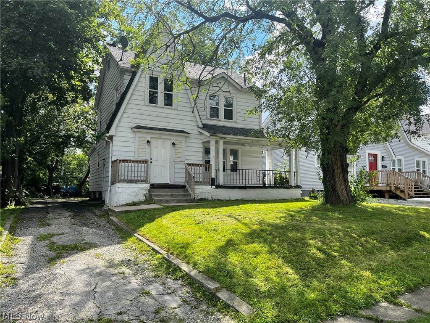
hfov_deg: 67.3
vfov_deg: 53.1
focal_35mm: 26
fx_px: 323
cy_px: 162
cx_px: 215
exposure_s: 1/1477
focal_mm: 5.1
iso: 50
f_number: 1.6
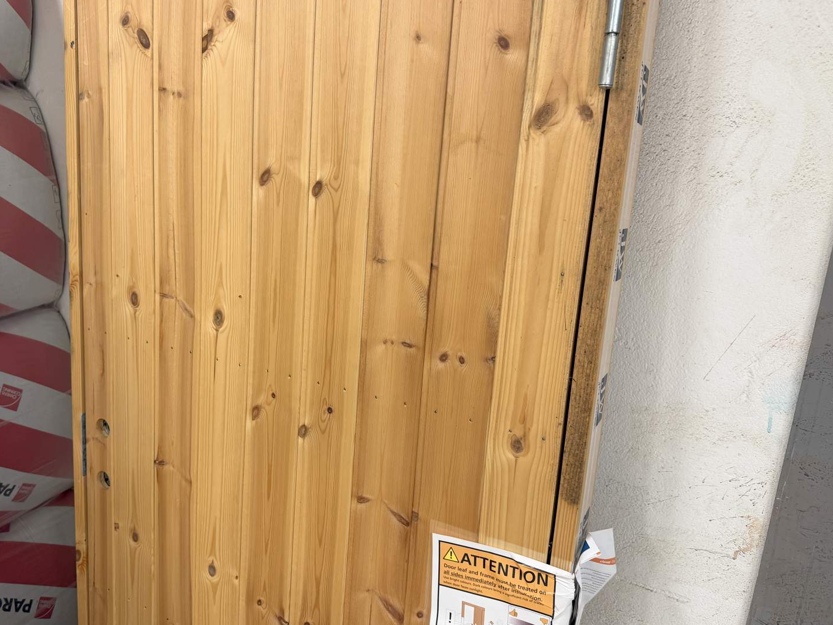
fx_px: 650
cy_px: 316
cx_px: 368
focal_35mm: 27
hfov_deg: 65.1
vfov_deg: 51.4
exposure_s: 1/50
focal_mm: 6.76
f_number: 1.78
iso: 125
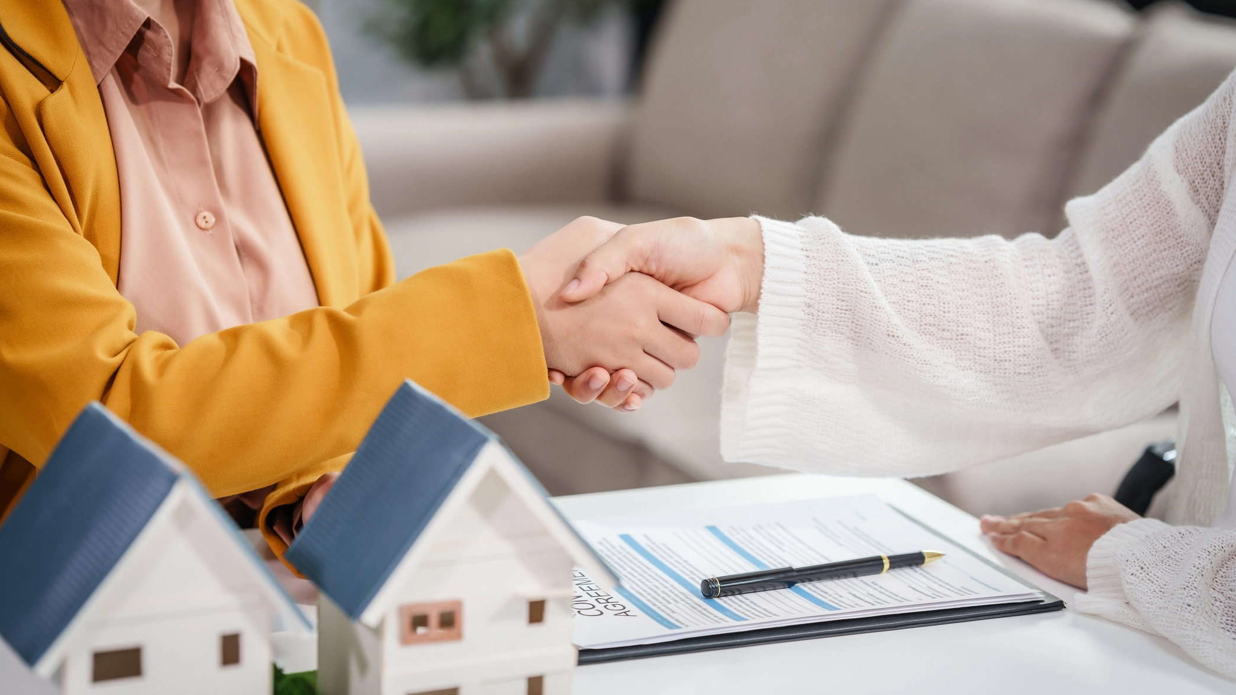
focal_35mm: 90
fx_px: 2950
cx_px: 621
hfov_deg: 23.7
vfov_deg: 13.4
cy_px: 319
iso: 400
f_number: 2.8
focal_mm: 85
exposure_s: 1/100
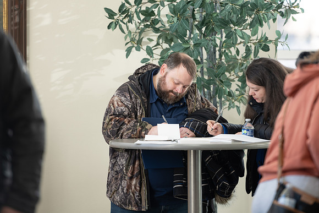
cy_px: 92
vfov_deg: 5.8
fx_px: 2087
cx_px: 177
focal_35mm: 236
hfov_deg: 8.7
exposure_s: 1/200
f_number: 2.8
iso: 125
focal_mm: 200
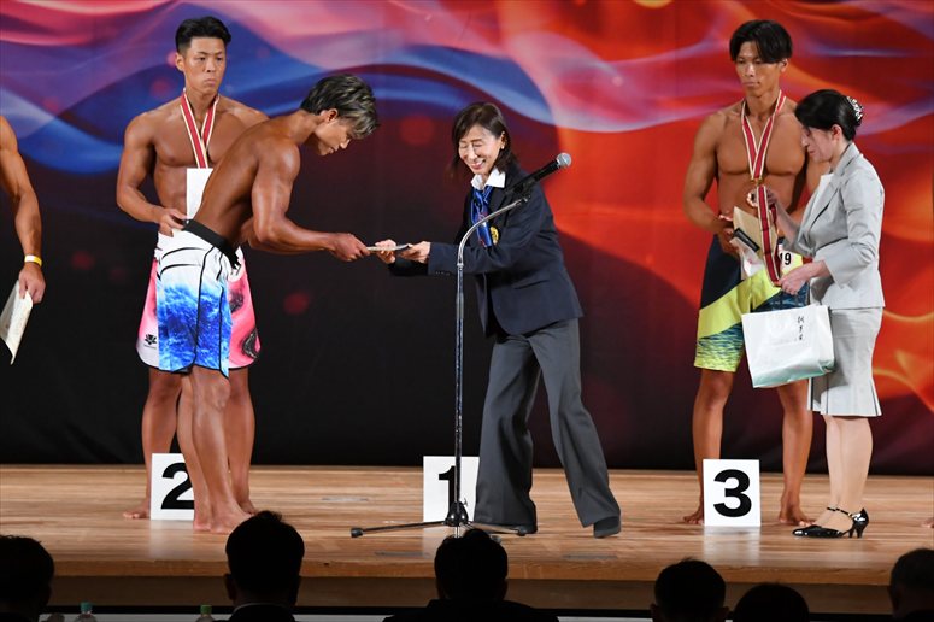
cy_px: 311
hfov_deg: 10.2
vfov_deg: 6.8
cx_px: 467
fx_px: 5238
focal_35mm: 202
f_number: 5.6
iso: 3200
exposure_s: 1/400
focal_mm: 135
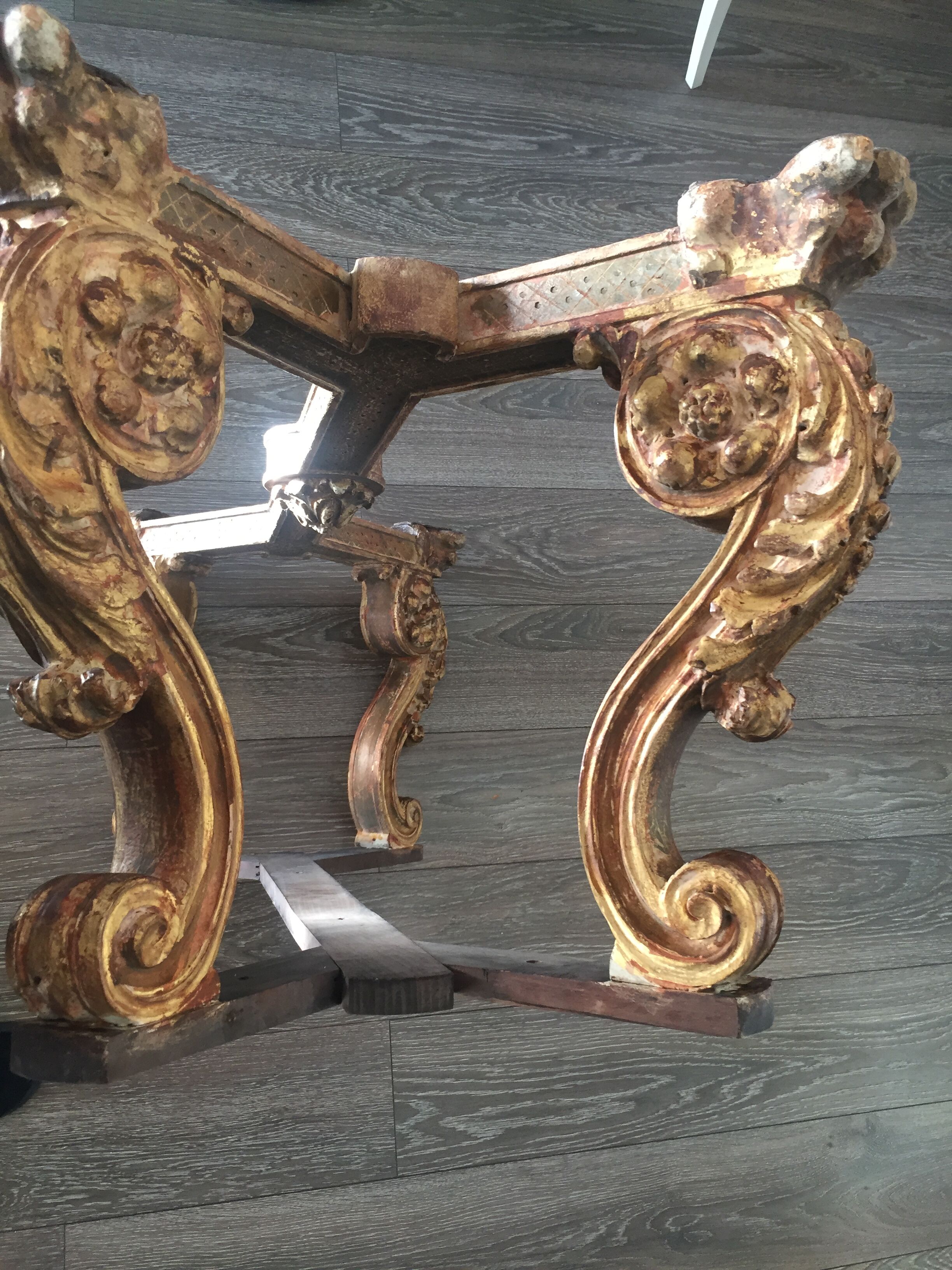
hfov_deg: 48.2
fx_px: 1063
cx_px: 476
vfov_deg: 61.7
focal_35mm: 29
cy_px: 635
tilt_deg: -70.1
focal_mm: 4.15
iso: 125
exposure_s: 1/33
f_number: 2.2
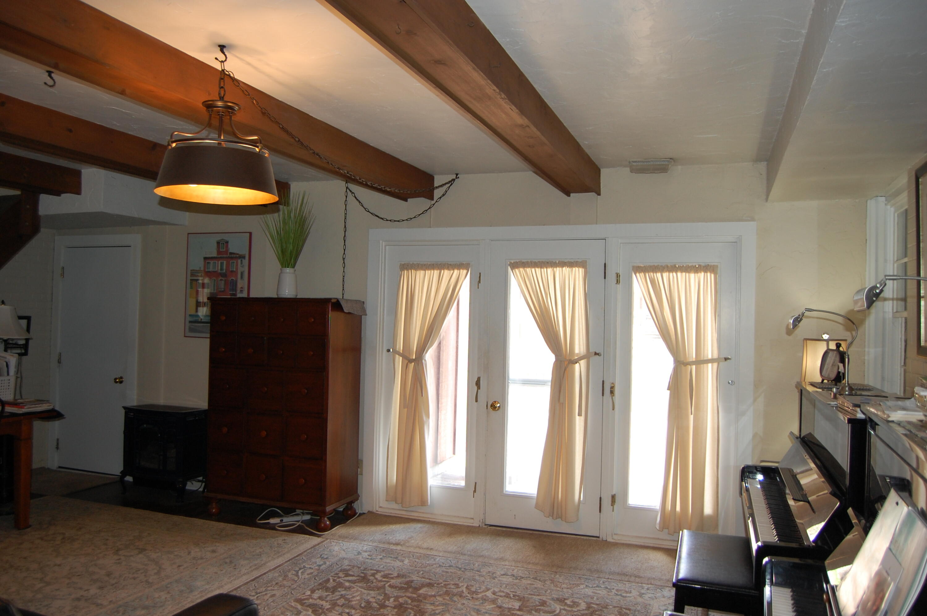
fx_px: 695
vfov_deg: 47.8
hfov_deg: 67.4
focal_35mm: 27
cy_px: 308
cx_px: 464
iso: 400
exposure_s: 1/60
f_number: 3.5
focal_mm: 18
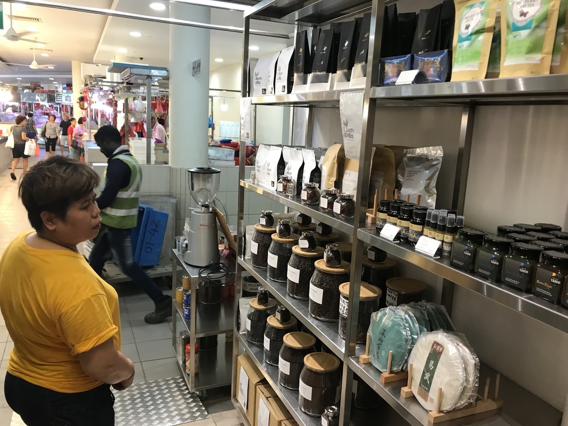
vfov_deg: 49.7
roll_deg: -2.7
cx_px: 284
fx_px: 459
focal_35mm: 28
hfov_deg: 63.4
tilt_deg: -9.9
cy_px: 213
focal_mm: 3.99
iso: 40
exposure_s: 1/33
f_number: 1.8
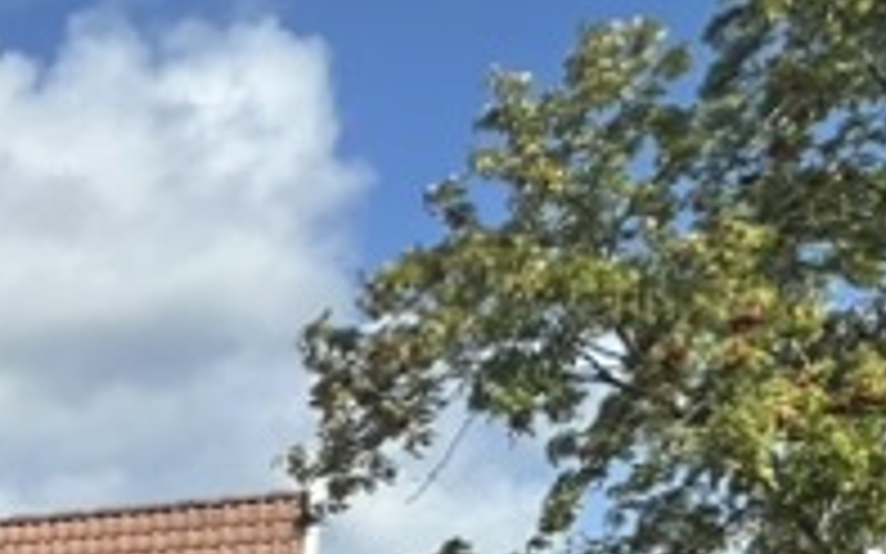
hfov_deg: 18.1
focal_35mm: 77
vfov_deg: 12.9
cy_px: 1329
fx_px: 1859
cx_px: -890
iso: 40
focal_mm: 2.22
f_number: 2.2
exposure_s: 1/1825
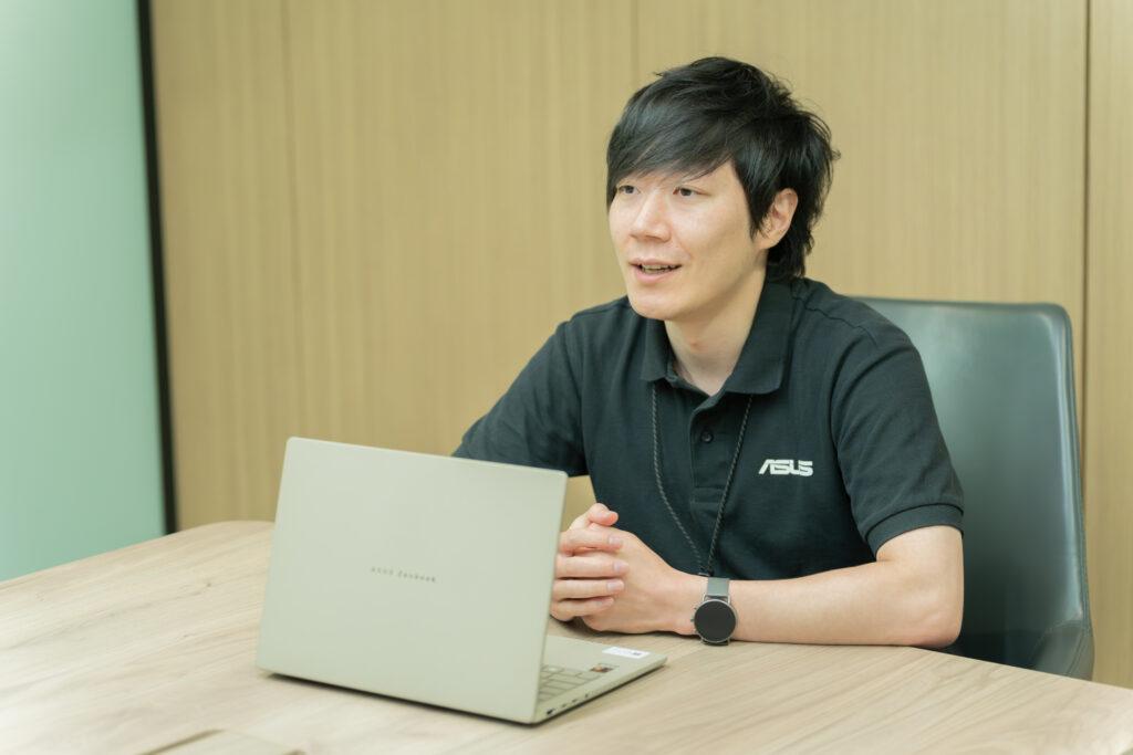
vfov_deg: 17.3
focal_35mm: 79
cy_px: 378
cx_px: 566
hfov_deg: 25.7
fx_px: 2486
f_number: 2.5
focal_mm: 79
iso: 1600
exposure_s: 1/250
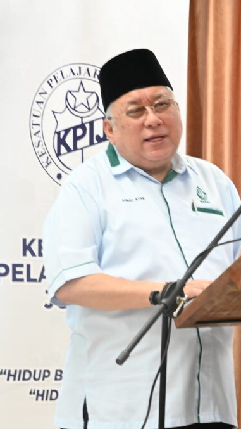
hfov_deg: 6.4
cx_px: 175
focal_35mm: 190
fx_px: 2158
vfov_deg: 11.3
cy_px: 214
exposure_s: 1/30
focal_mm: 120
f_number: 10
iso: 4000
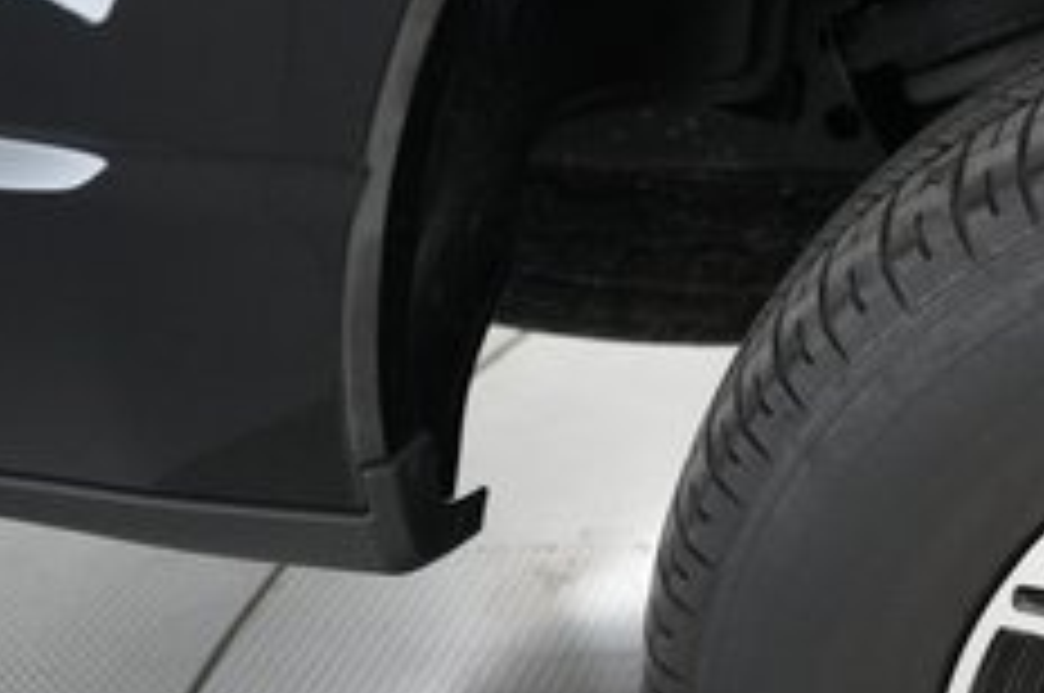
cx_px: 1422
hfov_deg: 24.7
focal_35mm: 69
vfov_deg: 19.4
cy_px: 572
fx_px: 1998
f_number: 2.8
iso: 6400
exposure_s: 1/250
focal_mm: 25
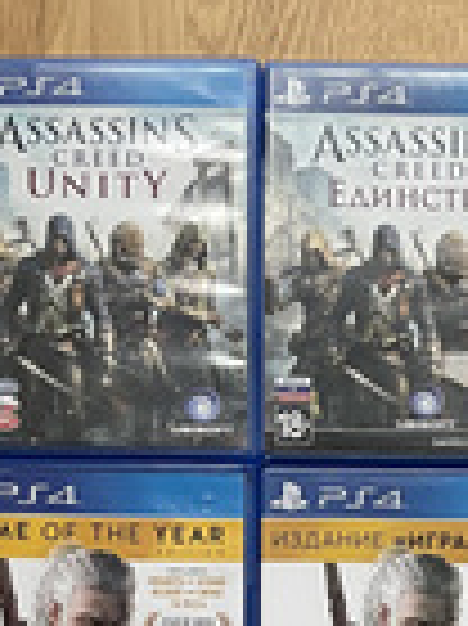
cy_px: 1009
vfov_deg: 18.6
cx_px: 736
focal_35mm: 90
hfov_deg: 15.0
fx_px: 1625
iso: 125
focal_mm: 5.1
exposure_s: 1/84
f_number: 1.6
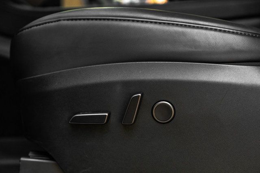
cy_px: 113
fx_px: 434
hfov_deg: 33.4
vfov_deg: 22.5
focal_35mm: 60
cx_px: 130
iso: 1600
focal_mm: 46
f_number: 4
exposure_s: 1/320
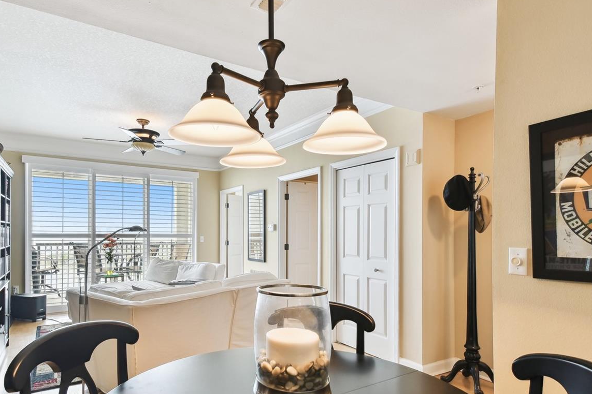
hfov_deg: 81.0
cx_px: 268
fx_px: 345
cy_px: 228
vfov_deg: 59.2
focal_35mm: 21
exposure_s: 1/8
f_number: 7.1
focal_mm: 10
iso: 100
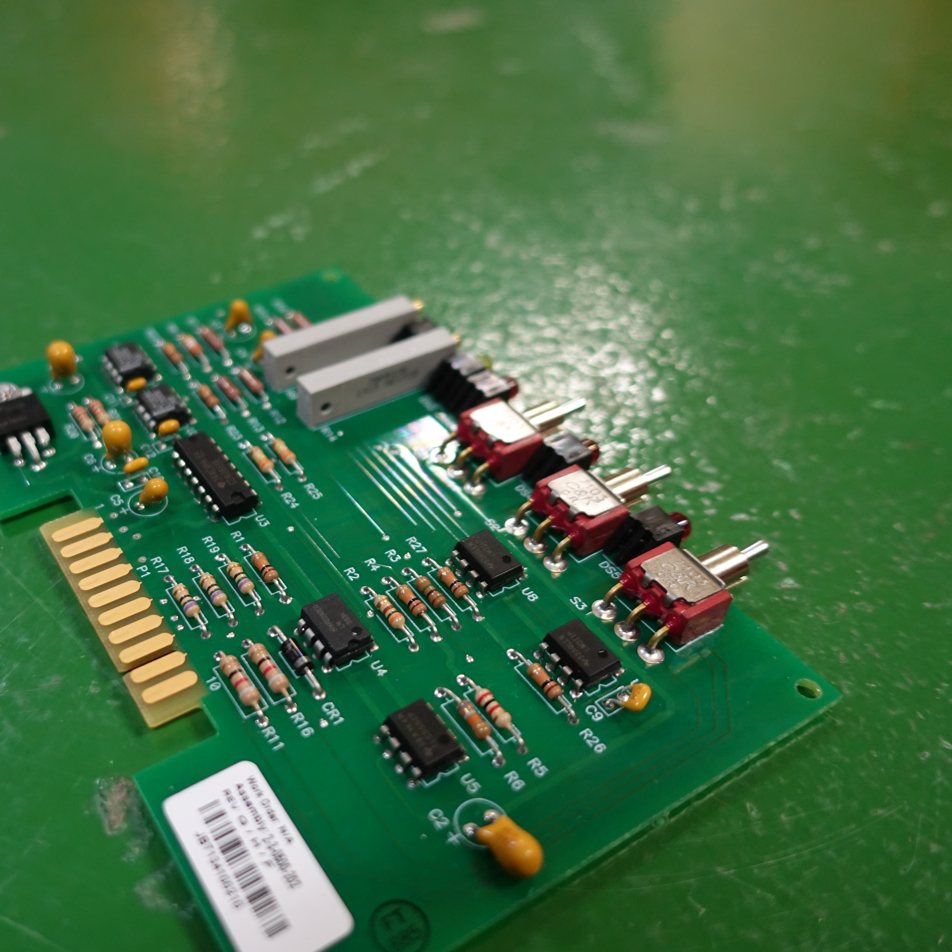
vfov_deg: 51.1
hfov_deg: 50.1
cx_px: 308
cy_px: 476
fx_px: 996
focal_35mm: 32
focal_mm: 9.08
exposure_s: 1/30
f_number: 2
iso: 500
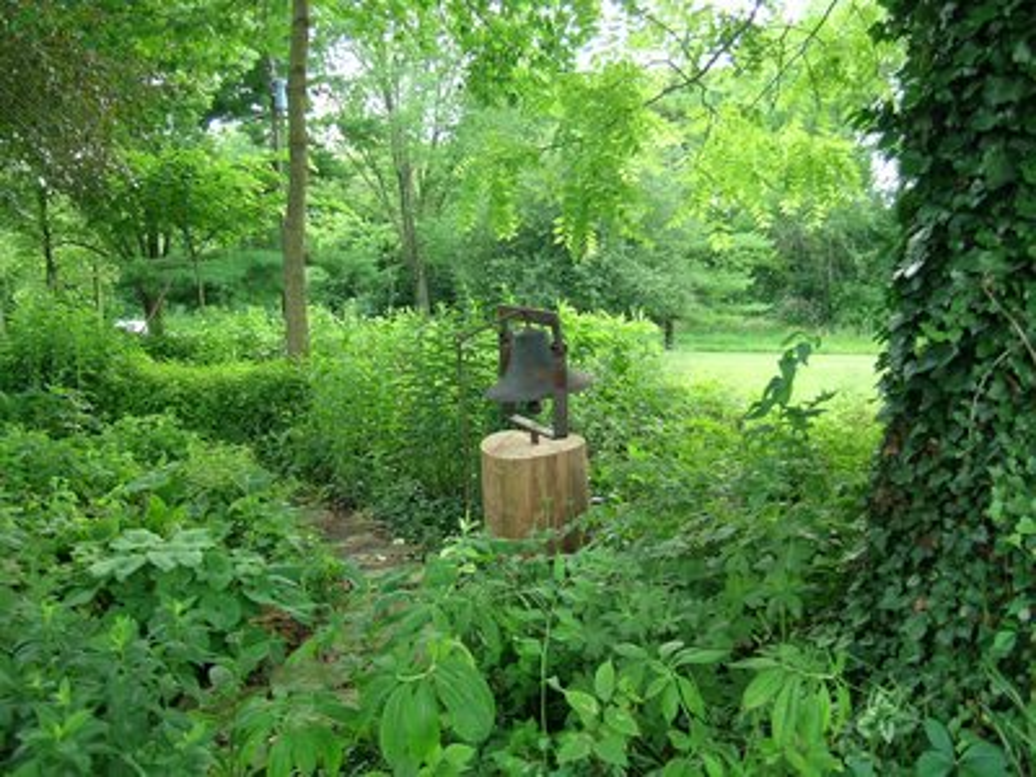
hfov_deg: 58.4
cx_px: 518
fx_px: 928
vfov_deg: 45.4
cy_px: 388
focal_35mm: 31
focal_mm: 6.5
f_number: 2.9
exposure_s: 1/33.6
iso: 50
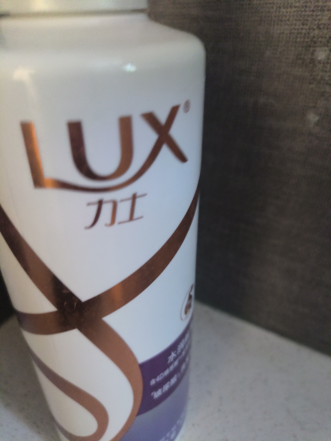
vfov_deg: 73.9
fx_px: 293
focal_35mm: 23
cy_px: 220
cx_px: 166
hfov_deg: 58.9
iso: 1408
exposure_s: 1/20
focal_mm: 4.69
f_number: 1.79
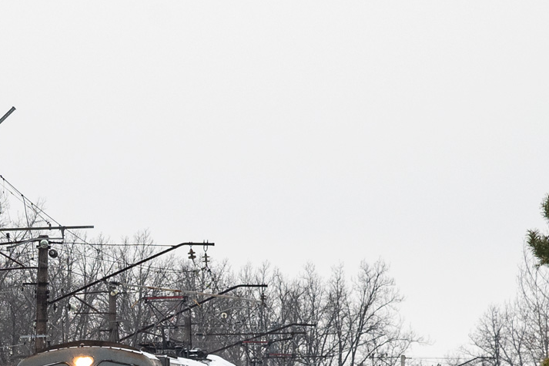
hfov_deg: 9.3
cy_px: 348
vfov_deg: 6.2
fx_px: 3369
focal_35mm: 221
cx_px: 184
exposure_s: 1/500
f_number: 6.3
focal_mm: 105
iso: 900
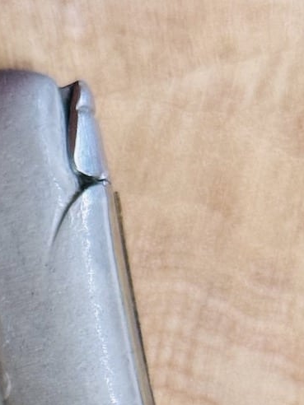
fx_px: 2283
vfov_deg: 9.7
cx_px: -302
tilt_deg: -85.0
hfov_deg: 7.3
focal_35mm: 195
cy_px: 691
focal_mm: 6.76
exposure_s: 1/60
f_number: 1.78
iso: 100
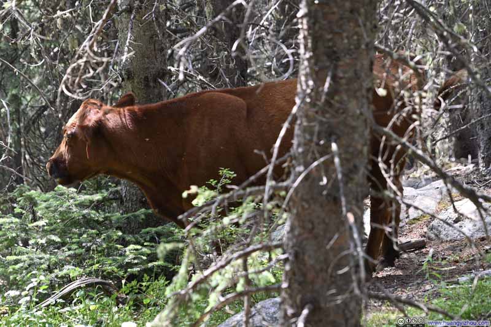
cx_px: 246
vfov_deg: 11.4
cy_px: 164
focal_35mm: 120
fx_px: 1636
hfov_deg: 17.1
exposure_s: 1/125
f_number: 4
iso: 140
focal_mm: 120
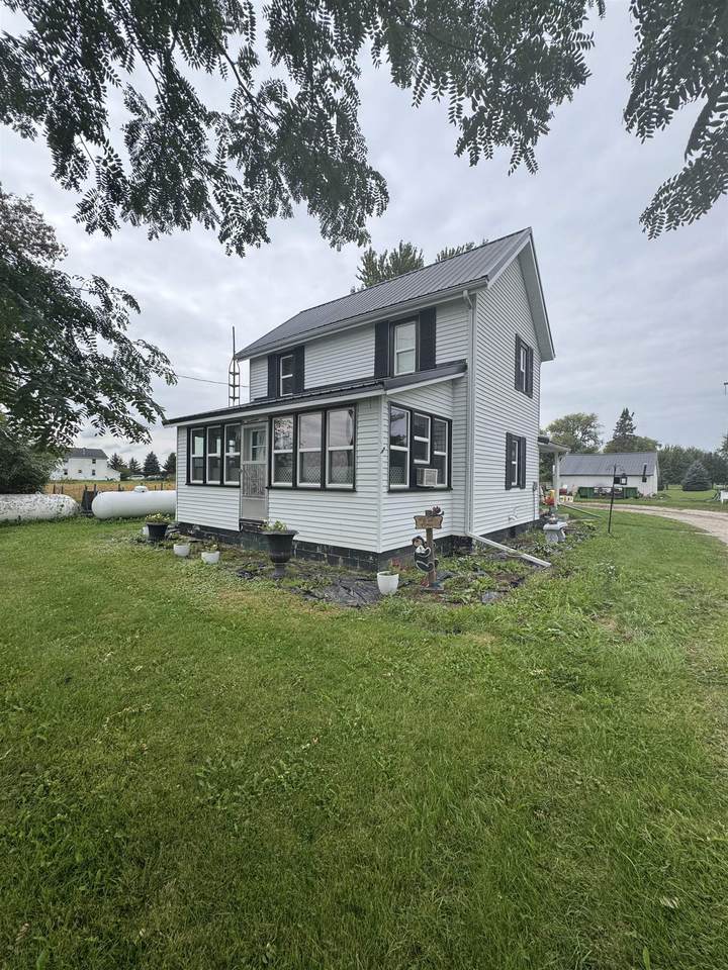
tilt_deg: -0.6
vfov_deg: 102.1
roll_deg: -0.7
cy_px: 485
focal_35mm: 14
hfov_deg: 85.7
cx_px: 364
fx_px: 393
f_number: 2.2
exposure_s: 1/879
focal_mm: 2.22
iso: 50
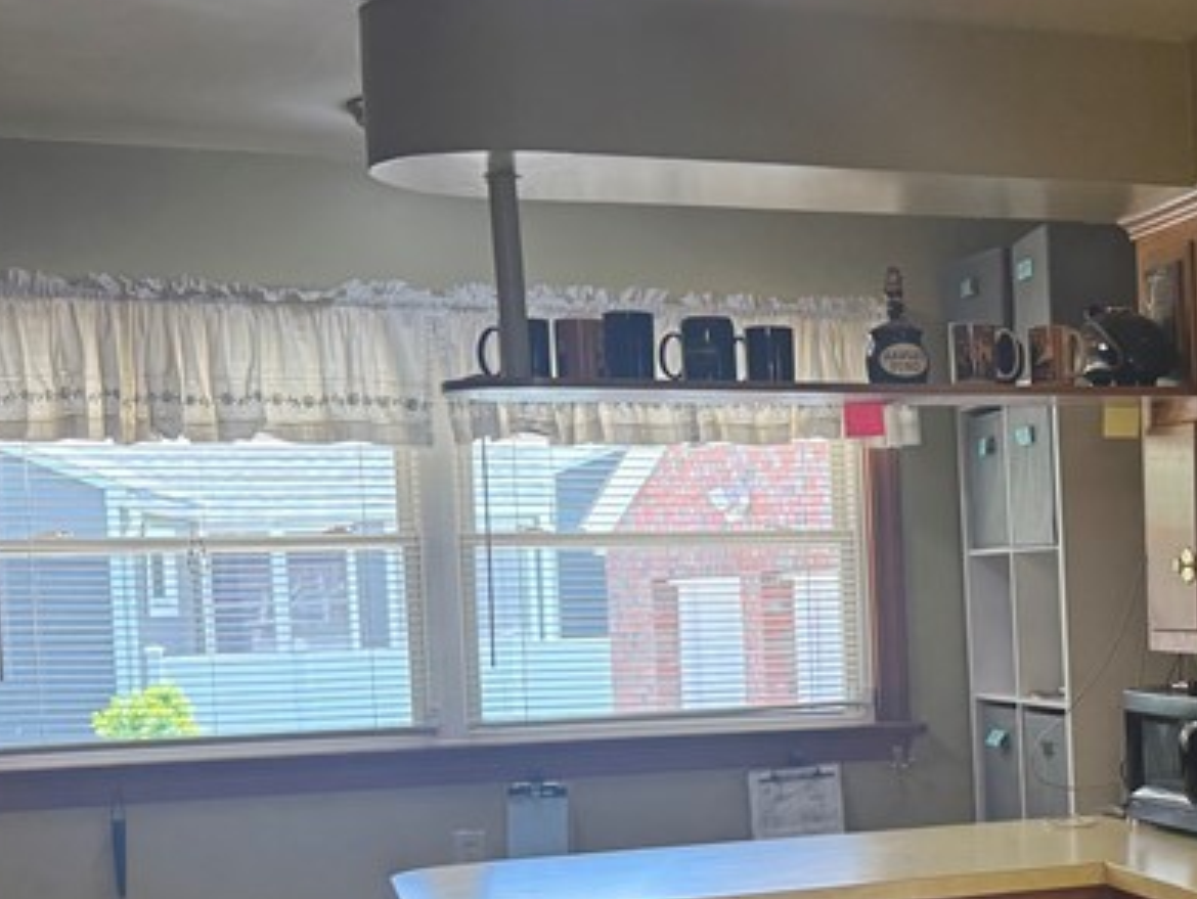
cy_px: 687
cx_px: 1280
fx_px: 2180
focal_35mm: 63
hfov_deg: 28.2
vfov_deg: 23.1
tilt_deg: -4.0
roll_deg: +1.8
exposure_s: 1/120
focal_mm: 6.76
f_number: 1.78
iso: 160
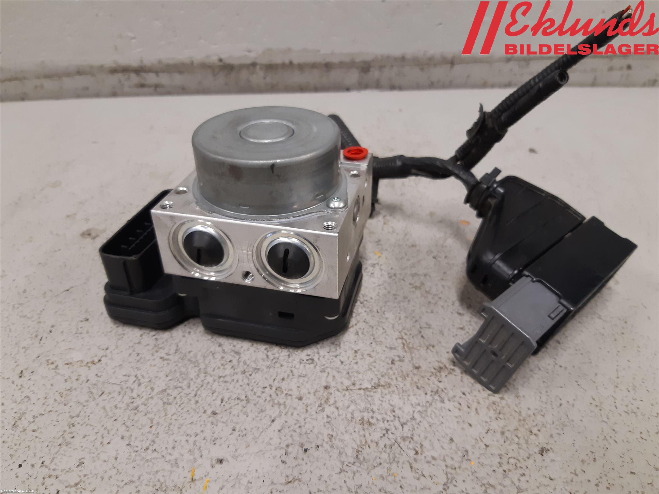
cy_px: 247
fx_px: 495
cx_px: 330
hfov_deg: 67.3
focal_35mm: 26
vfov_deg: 53.1
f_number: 1.7
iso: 160
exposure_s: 1/50
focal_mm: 3.93
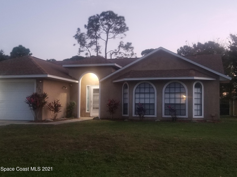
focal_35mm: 26
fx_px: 178
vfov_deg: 53.1
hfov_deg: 67.3
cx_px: 118
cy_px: 88
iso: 200
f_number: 1.7
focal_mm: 4.3
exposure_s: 1/10
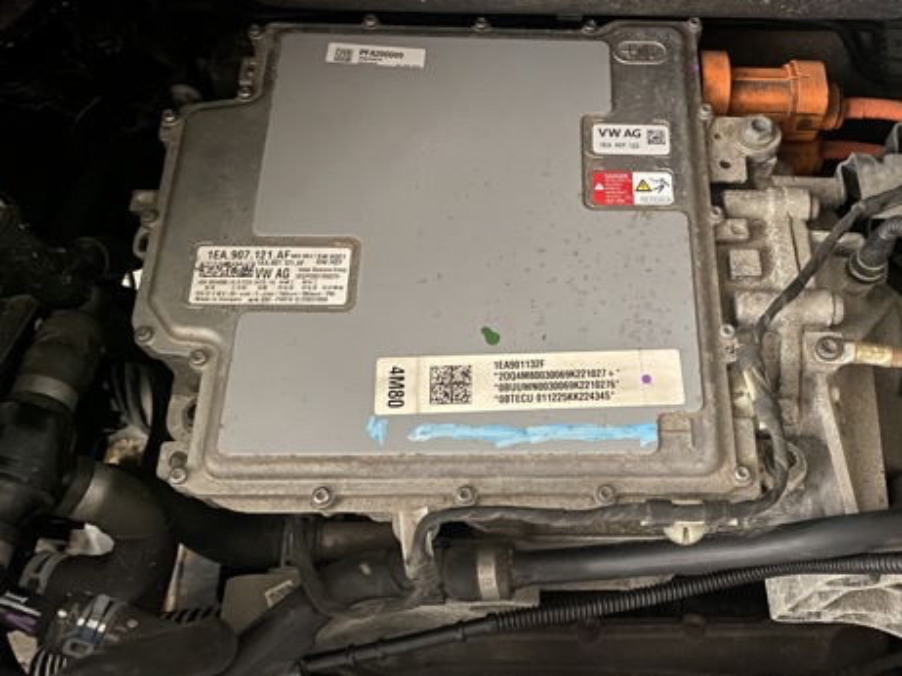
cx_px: 578
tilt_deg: -64.3
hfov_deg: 50.7
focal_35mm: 36
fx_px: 938
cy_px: 314
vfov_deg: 39.6
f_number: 1.8
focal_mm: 4.25
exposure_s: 1/8
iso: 640
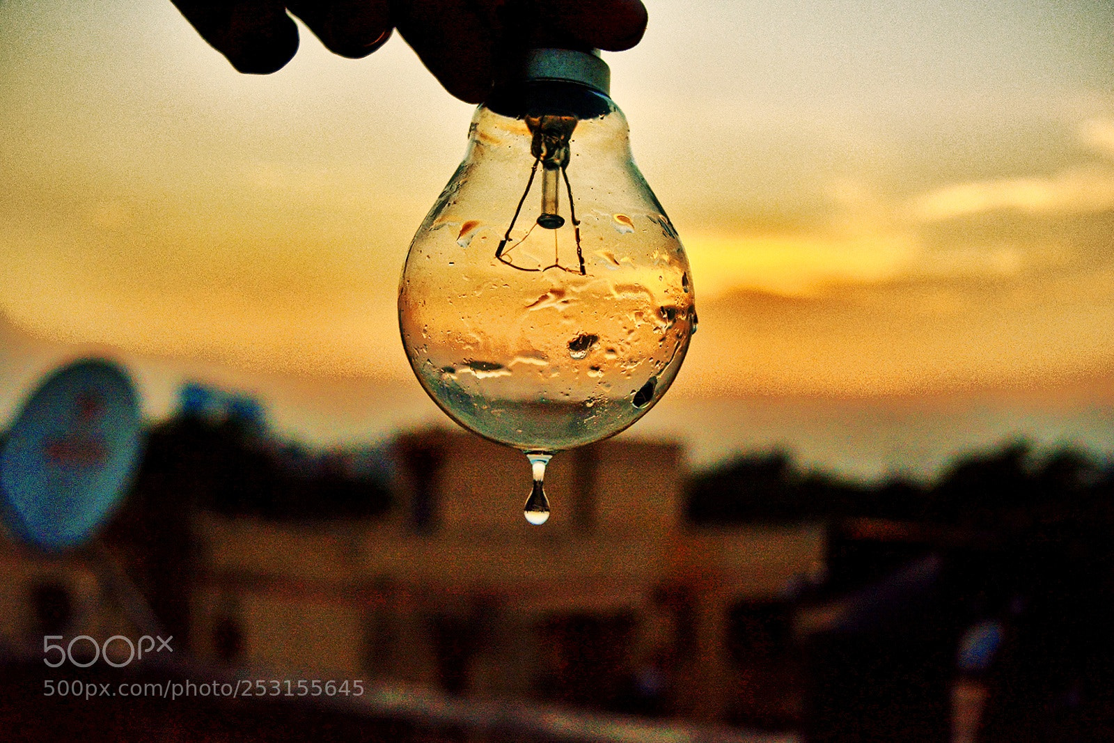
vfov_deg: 26.5
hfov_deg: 38.9
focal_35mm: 51
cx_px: 557
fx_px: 1578
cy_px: 372
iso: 1000
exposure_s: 1/800
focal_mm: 34
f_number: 5.6
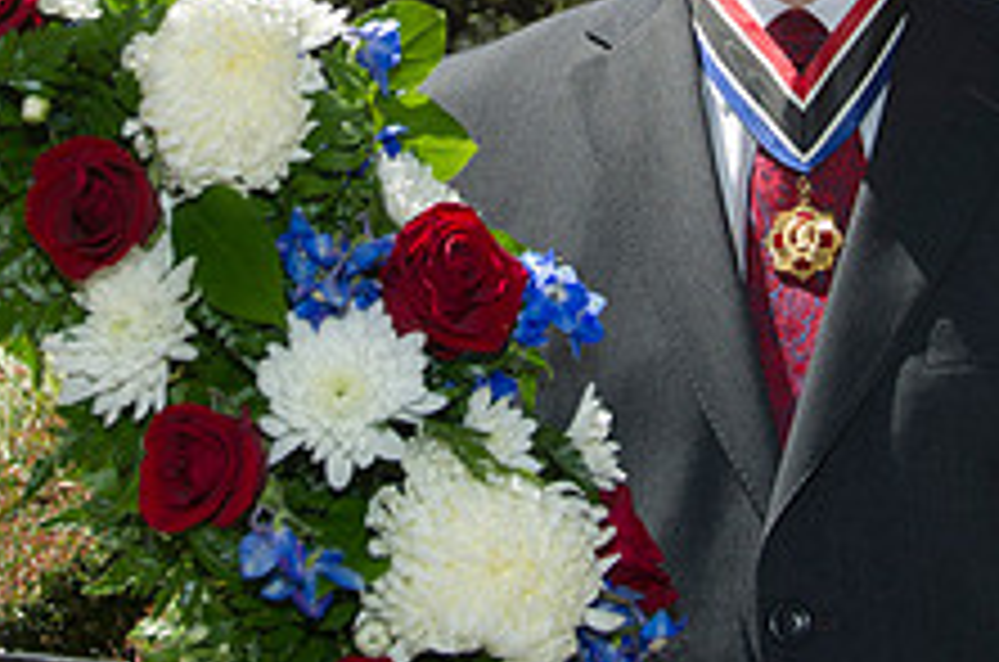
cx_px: 518
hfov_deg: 22.9
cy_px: -158
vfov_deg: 14.7
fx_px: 2464
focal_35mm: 89
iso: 200
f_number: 8
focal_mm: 34
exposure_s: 1/250
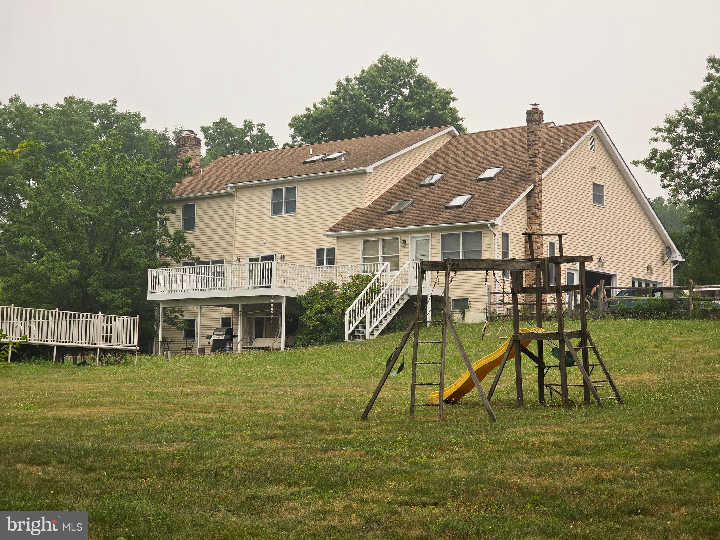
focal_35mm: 69
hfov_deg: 28.2
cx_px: 360
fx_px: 1435
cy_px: 270
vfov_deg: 21.3
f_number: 2.4
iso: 50
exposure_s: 1/1325
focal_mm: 7.9
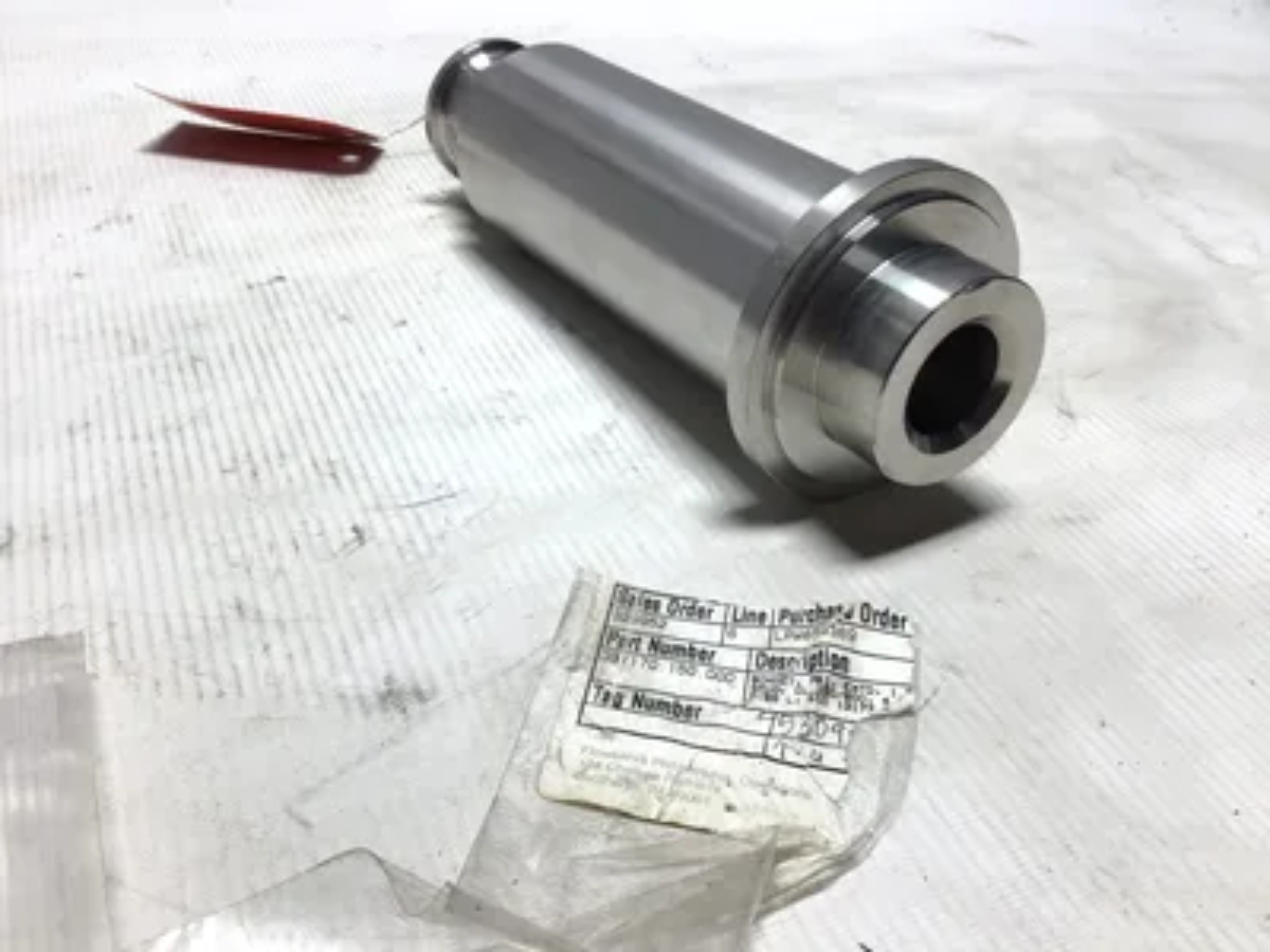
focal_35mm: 31
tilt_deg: -35.9
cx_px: 635
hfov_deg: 58.4
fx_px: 1137
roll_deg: -6.7
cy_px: 476
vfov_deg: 45.4
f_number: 2.4
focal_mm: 3.3
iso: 25
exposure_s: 1/120
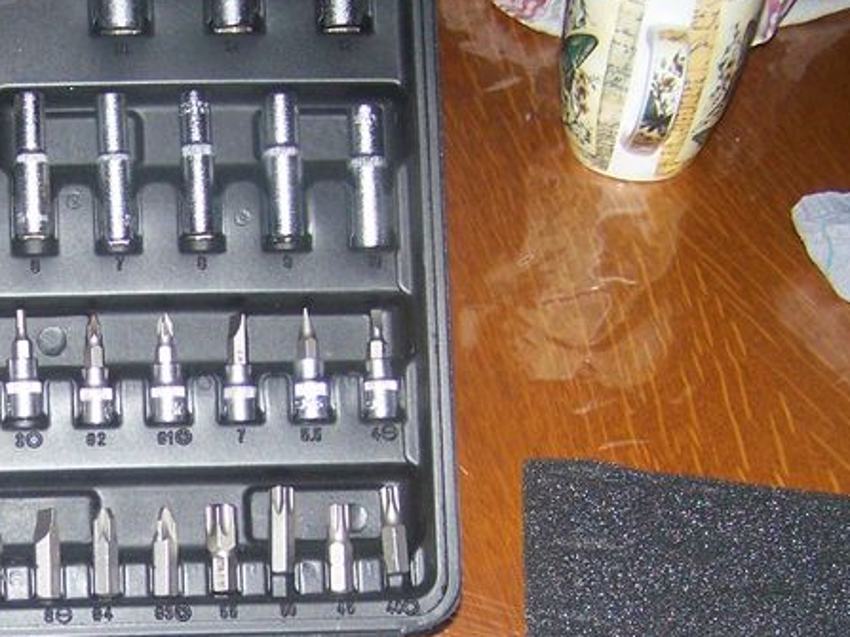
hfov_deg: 22.2
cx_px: 19
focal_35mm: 85
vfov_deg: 17.0
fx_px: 2087
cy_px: 627
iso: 160
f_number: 2.8
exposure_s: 1/60
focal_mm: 6.3
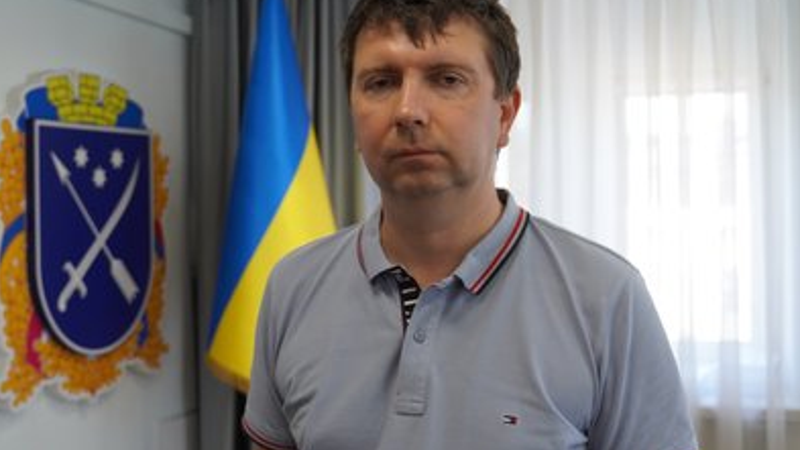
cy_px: 192
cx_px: 397
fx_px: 1018
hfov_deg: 42.9
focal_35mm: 48
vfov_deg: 24.9
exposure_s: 1/160
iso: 1000
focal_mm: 30
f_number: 4
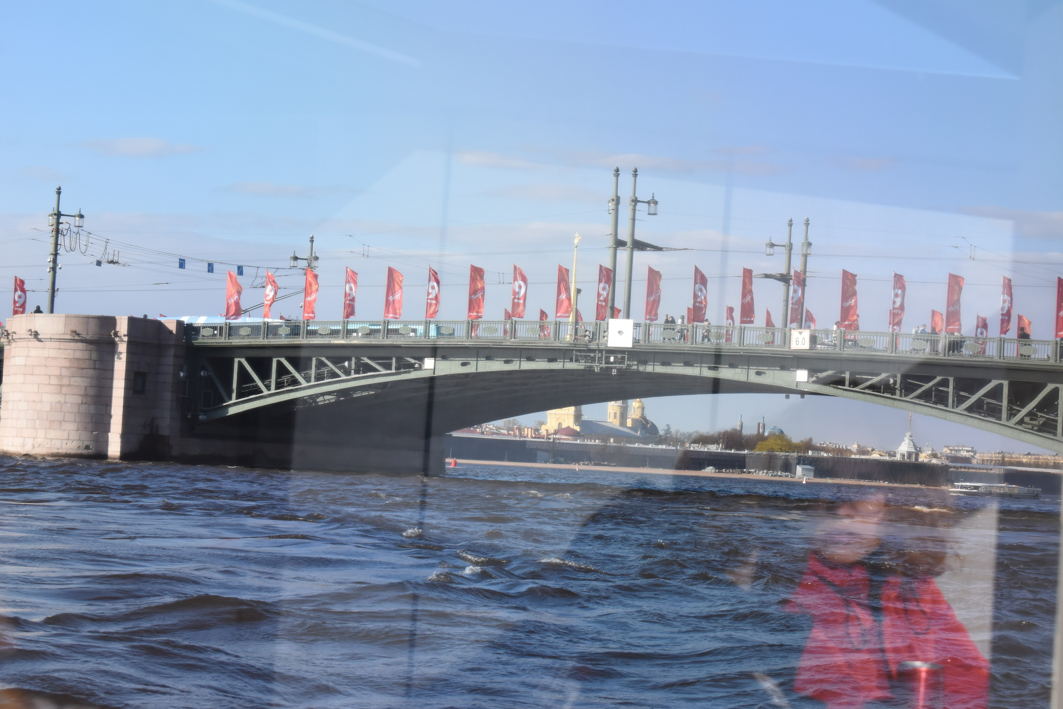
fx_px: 2303
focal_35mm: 78
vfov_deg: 17.5
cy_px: 354
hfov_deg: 26.0
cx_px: 532
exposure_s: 1/400
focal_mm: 52
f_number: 10
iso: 800
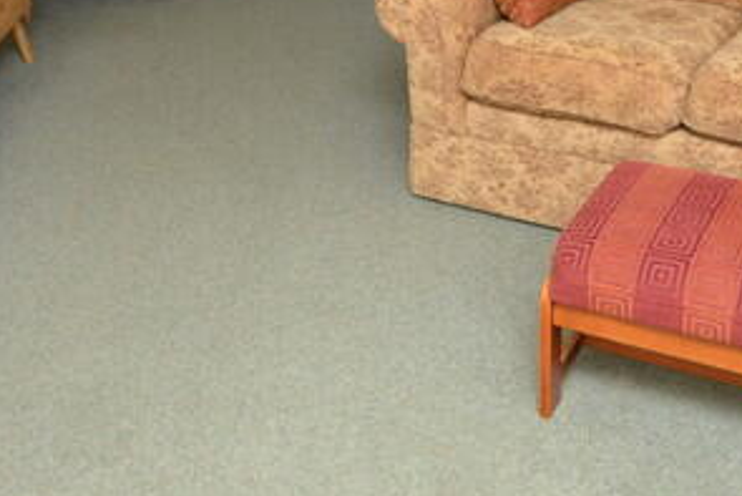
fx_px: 1072
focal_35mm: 52
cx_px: 375
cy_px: 111
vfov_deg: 25.6
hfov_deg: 38.2
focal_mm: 10
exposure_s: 1/100
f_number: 5
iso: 200
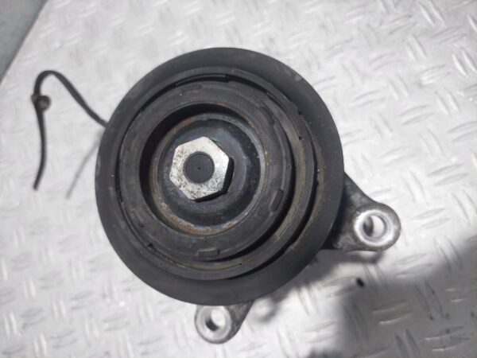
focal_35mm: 25
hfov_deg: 69.4
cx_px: 238
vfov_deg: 54.9
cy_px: 179
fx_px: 344
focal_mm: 5.23
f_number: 1.8
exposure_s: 1/100
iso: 80
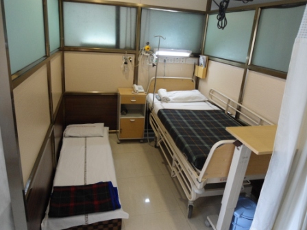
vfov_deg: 53.1
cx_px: 154
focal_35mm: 26
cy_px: 115
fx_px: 231
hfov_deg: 67.3
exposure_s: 1/30
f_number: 2.8
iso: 200
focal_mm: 4.7
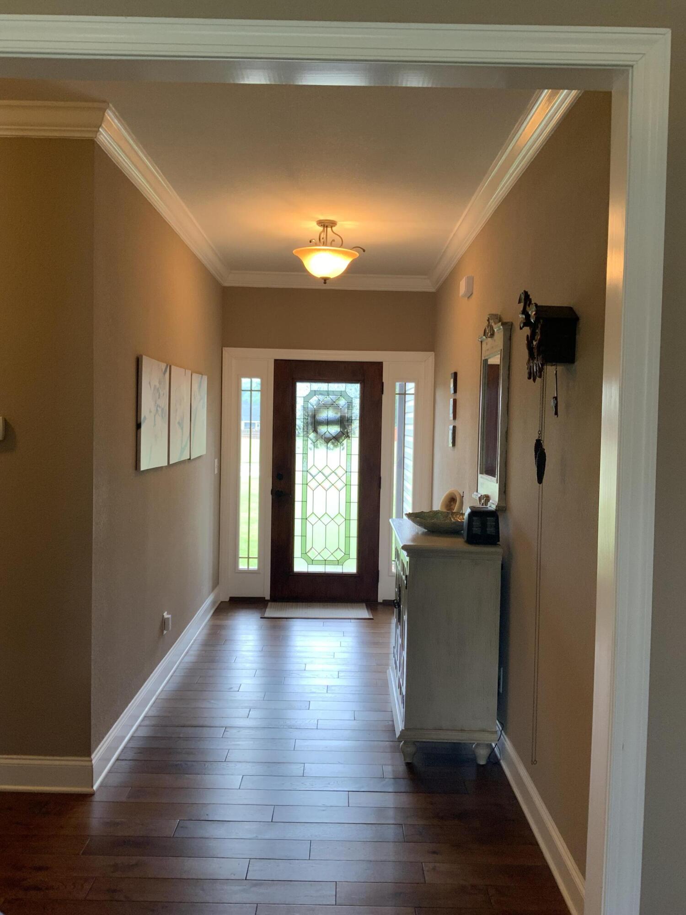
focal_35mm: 29
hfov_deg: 48.2
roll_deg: -1.8
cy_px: 458
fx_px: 766
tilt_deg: -3.2
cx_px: 343
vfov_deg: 61.7
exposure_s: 1/60
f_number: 1.8
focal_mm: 3
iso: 80
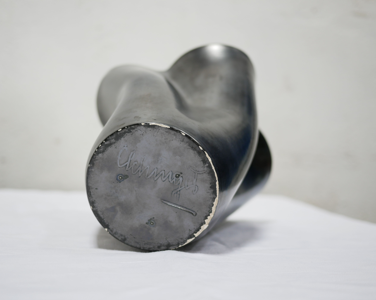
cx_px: 176
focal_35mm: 42
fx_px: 467
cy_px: 150
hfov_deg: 43.8
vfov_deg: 35.7
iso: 200
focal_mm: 20
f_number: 1.7
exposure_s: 1/80
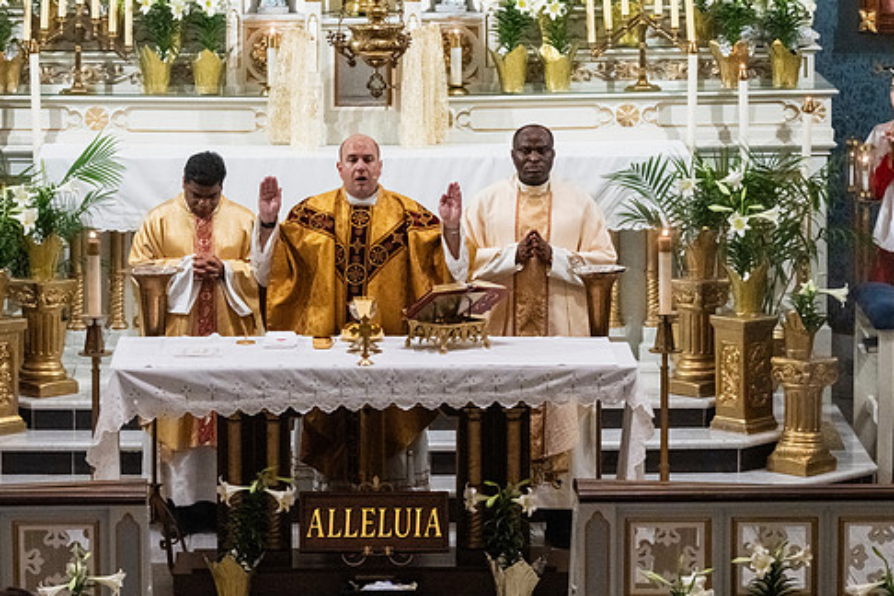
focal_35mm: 197
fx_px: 4892
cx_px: 395
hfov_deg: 10.4
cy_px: 253
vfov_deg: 7.0
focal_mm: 165
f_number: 14
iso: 5000
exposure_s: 1/60
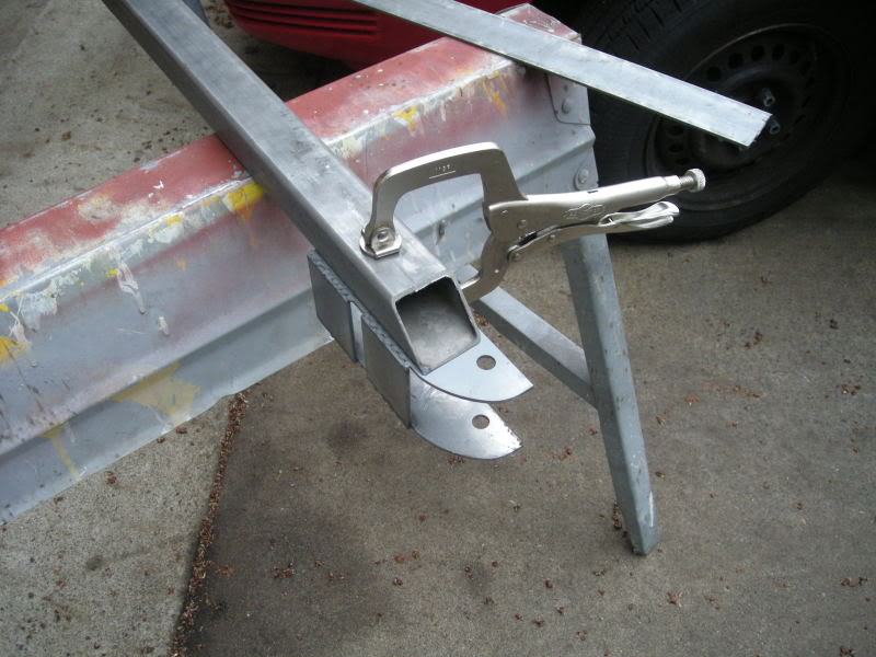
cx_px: 438
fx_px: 886
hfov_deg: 52.6
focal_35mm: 35
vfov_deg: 40.7
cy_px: 328
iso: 216
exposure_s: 1/60
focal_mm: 5.7
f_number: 2.8
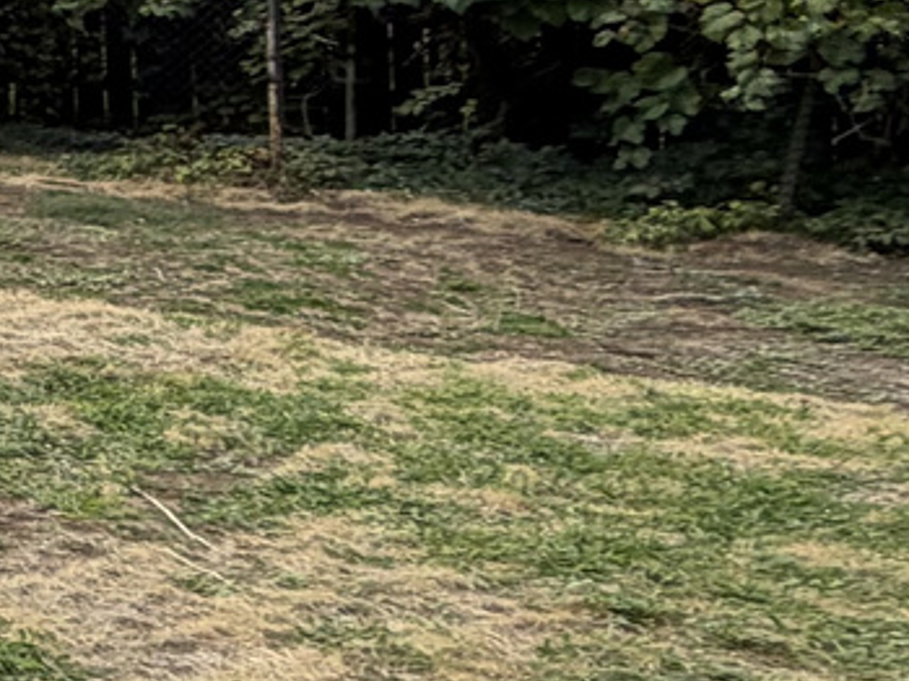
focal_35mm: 82
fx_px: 2152
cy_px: 52
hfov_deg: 13.3
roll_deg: +2.3
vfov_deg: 17.7
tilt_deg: -3.4
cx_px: -1504
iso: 25
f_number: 2.2
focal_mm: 2.22
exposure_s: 1/770
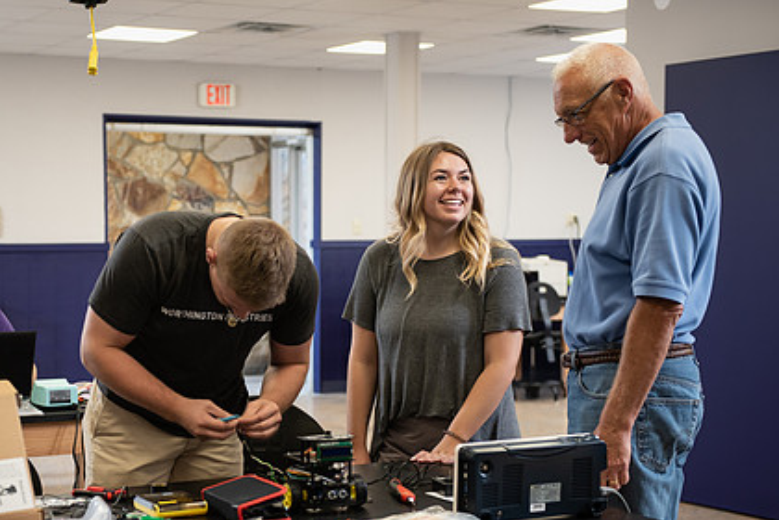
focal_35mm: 76
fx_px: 1644
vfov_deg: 17.9
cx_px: 269
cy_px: 328
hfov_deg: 26.5
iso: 800
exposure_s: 1/200
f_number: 3.5
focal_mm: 55
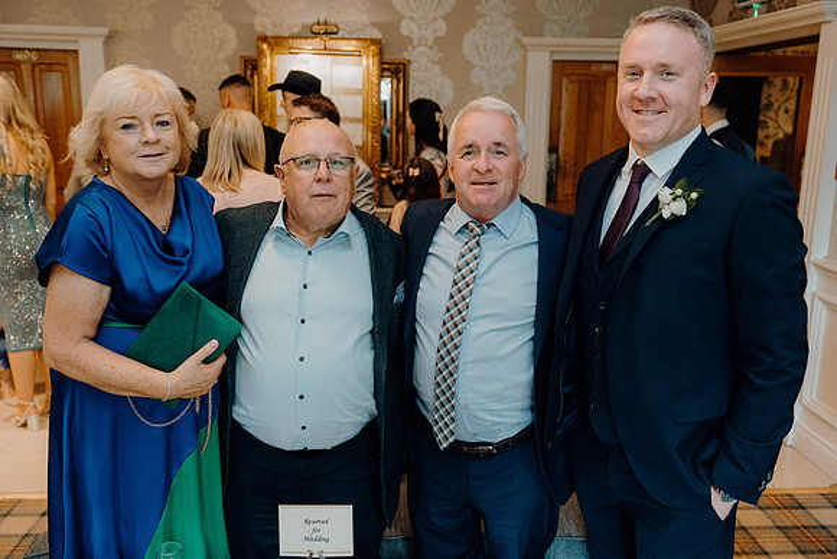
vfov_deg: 40.0
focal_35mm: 33
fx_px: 767
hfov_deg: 57.2
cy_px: 280
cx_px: 418
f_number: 3.5
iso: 2500
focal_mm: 33
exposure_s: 1/160
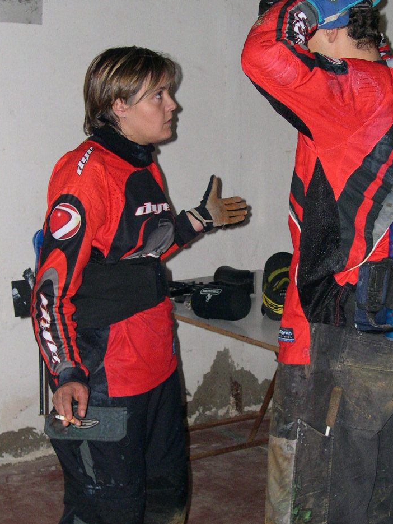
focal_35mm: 78
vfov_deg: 25.0
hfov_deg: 18.9
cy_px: 287
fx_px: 1180
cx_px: 217
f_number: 3.4
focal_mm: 12.2
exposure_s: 1/60
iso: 364
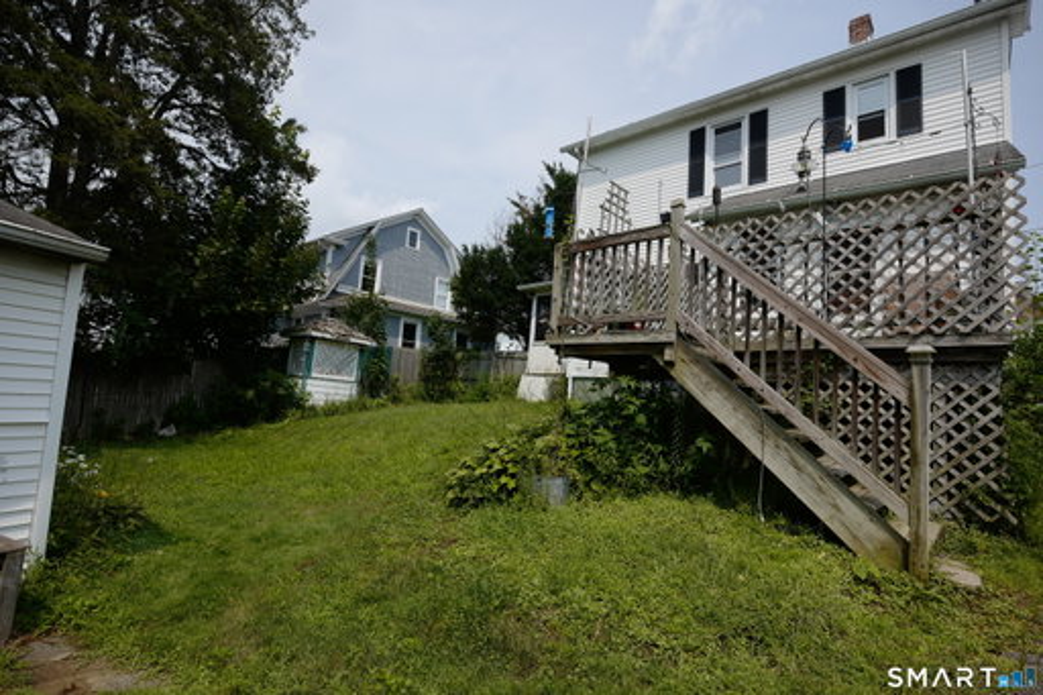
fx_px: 492
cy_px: 348
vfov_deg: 70.4
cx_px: 522
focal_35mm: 17
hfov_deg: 93.3
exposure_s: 1/640
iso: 100
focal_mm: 11
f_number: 4
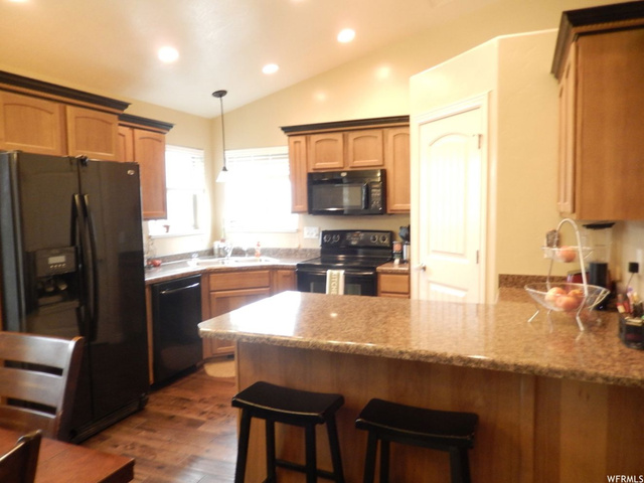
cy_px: 242
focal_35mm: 25
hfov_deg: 69.4
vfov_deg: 54.9
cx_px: 322
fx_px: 465
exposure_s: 1/10
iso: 400
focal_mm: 4.5
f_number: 3.4
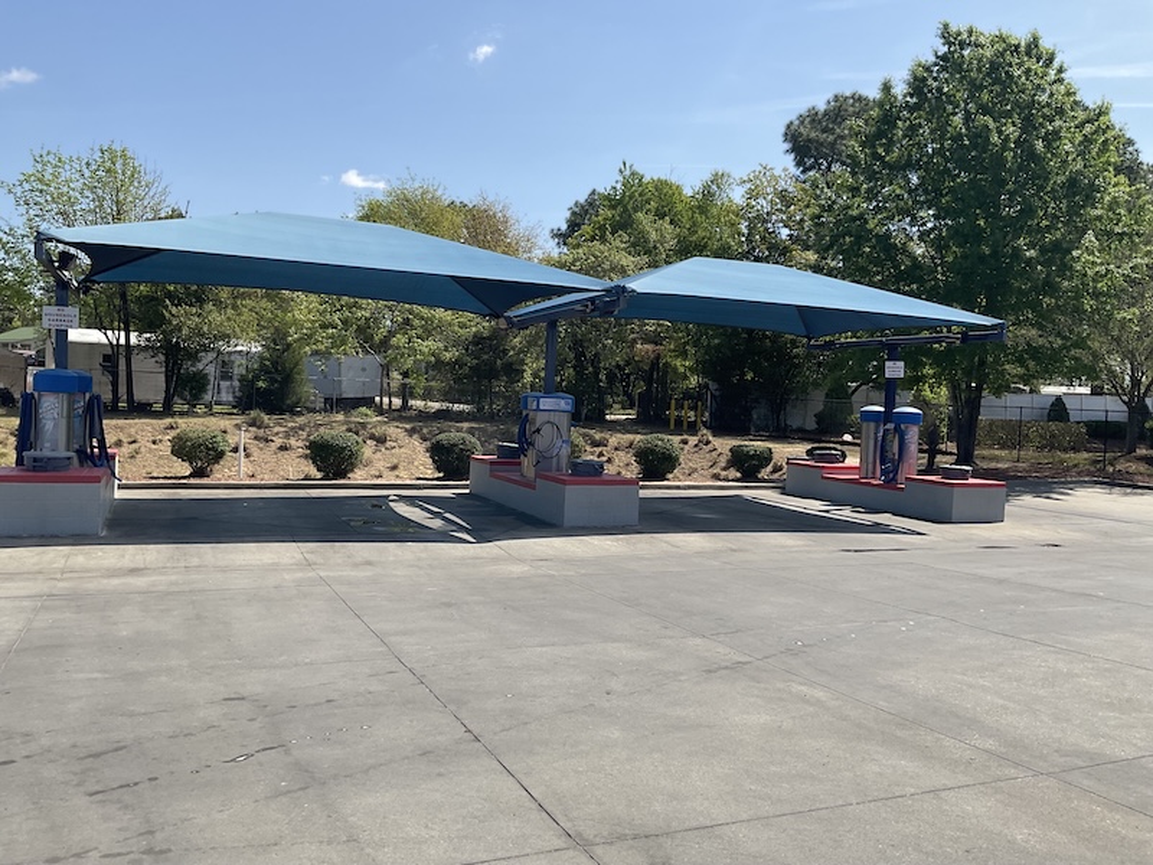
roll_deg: -3.7
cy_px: 432
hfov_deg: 61.7
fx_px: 966
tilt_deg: -0.5
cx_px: 576
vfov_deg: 48.2
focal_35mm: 29
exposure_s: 1/1786
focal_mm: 3
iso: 16
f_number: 1.8
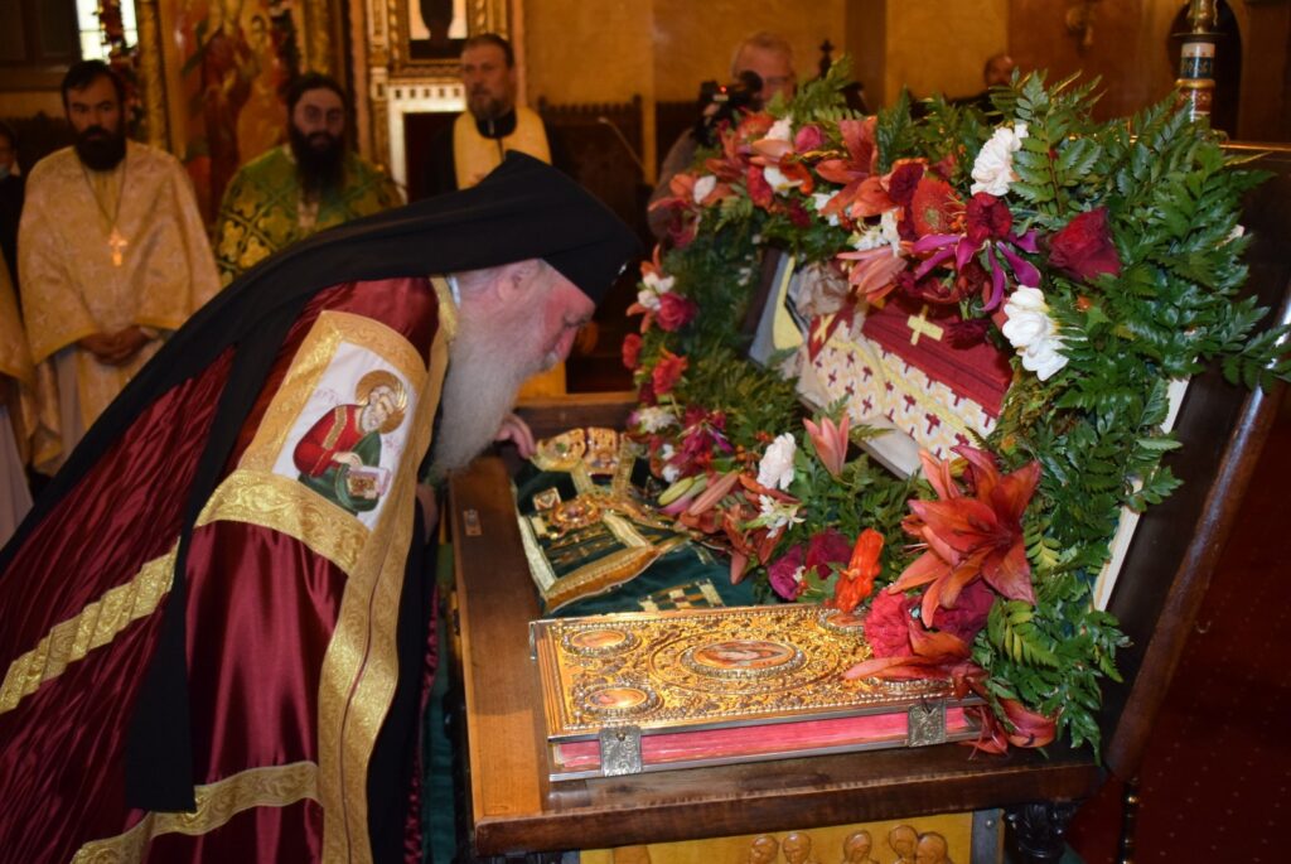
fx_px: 1346
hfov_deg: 51.2
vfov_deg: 35.6
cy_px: 432
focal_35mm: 38
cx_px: 646
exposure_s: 1/60
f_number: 4
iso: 2500
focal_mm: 25
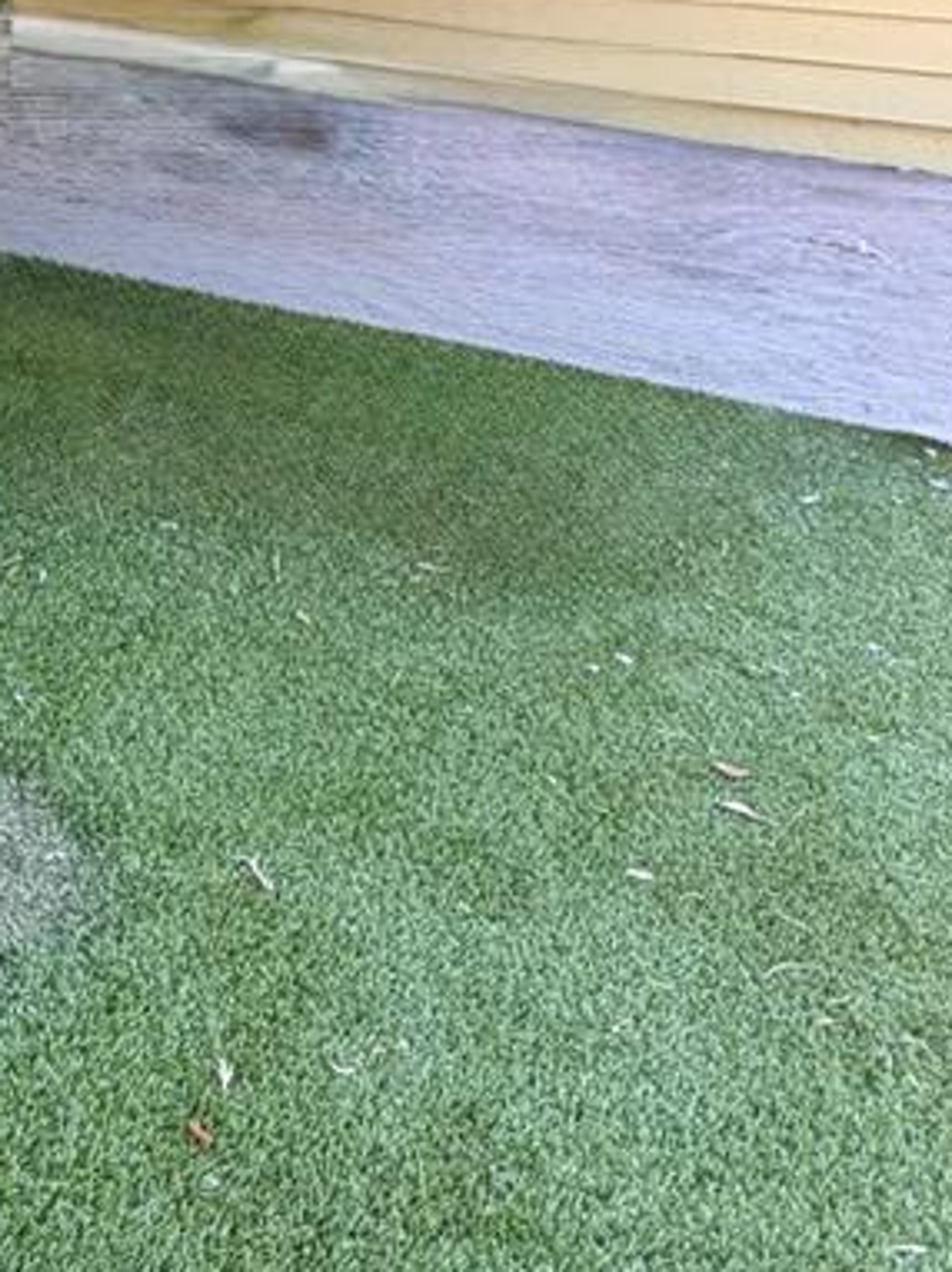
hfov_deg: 25.9
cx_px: -406
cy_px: -73
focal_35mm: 44
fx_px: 1615
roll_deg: -1.4
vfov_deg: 37.2
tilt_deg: -4.1
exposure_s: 1/121
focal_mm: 2.22
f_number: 2.2
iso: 125
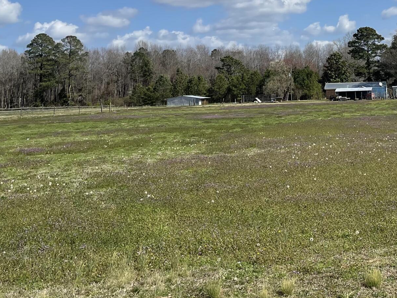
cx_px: 316
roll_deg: +1.7
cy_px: -56
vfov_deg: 21.9
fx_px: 711
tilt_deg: +10.2
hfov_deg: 30.5
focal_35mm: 62
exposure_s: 1/5917
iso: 32
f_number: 1.6
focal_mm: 5.1
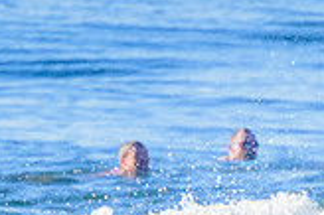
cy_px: 332
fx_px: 25498
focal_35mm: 2836
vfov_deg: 0.5
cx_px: 298
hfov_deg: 0.7
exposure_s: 1/2000
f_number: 11
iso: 1600
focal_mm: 800
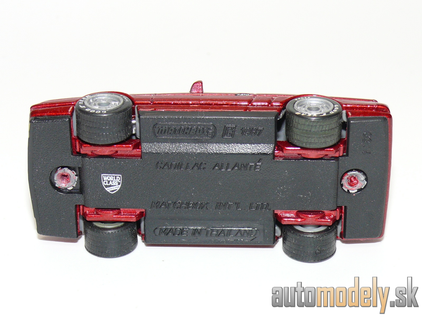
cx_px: 211
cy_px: 158
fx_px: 1256
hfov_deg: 19.1
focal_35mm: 103
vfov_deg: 14.4
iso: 100
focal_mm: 13.6
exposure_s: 1/30
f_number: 4
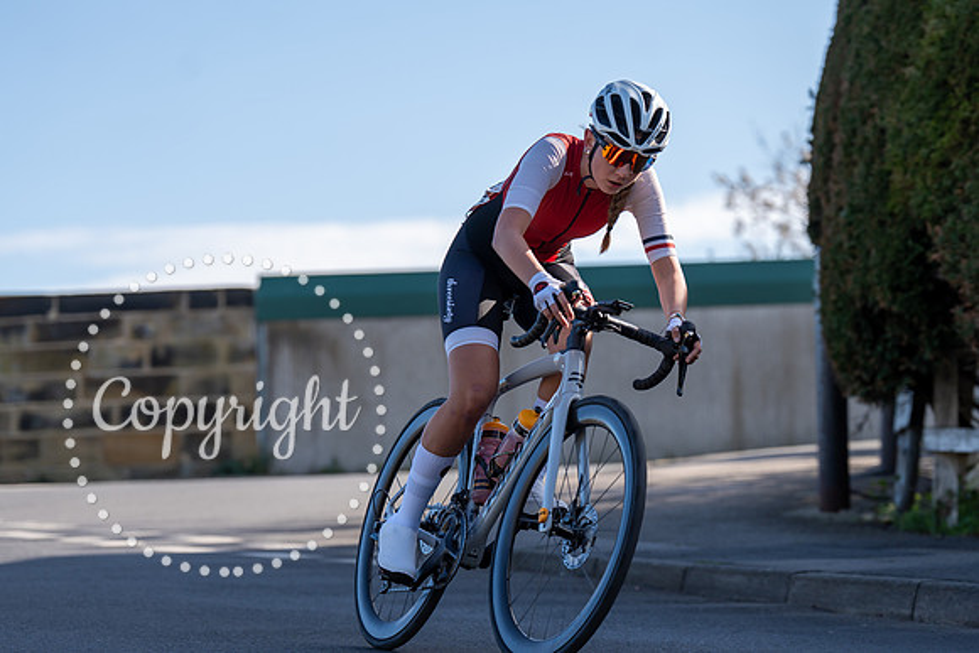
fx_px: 3719
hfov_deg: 15.0
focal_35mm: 137
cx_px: 558
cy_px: 281
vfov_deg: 10.0
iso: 100
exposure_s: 1/1000
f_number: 3.5
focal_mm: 120
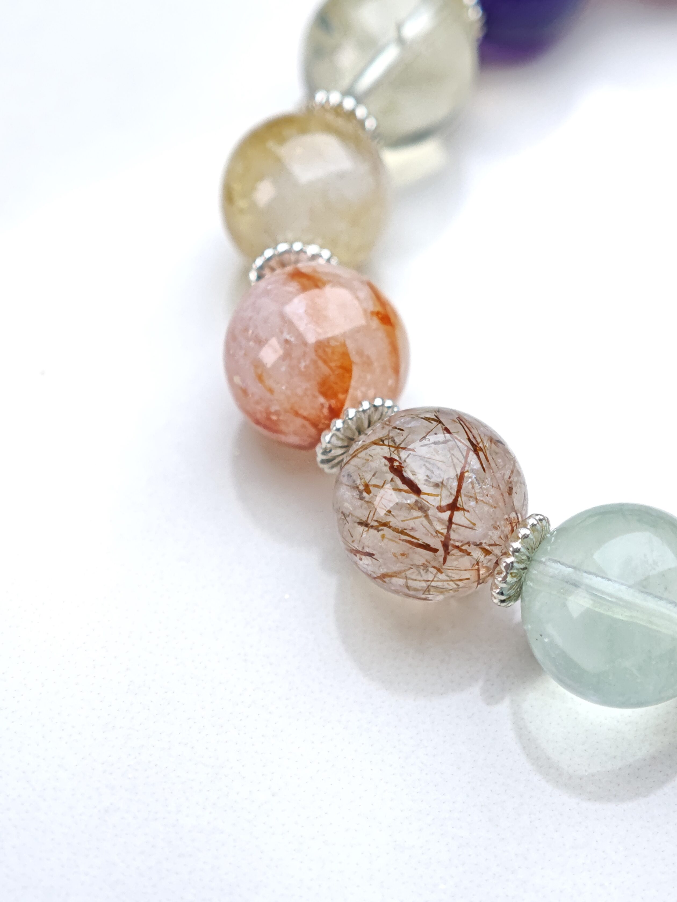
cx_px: 338
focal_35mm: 84
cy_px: 451
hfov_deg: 17.6
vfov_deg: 23.3
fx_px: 2190
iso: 200
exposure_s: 1/1616
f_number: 1.8
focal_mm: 11.5
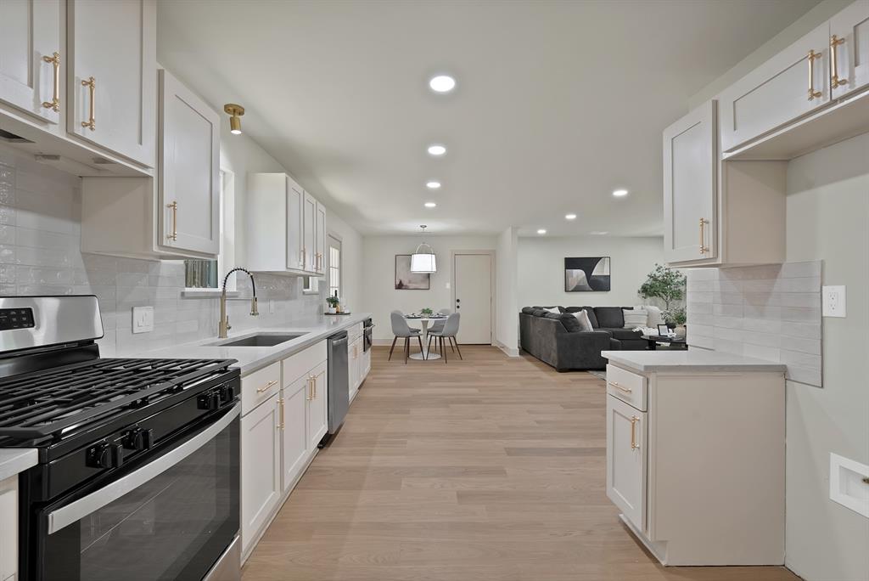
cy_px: 290
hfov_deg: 104.2
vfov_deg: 81.3
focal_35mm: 14
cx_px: 434
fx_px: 338
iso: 640
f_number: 9
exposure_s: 1/5
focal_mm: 14
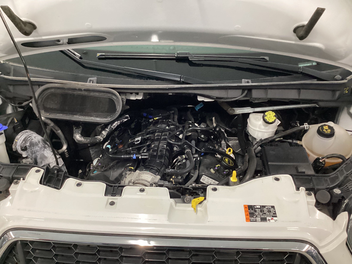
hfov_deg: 58.4
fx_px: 315
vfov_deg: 45.4
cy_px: 132
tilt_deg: -32.1
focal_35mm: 31
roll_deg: -0.9
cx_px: 176
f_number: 2.4
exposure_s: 1/60
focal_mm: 3.3
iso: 320
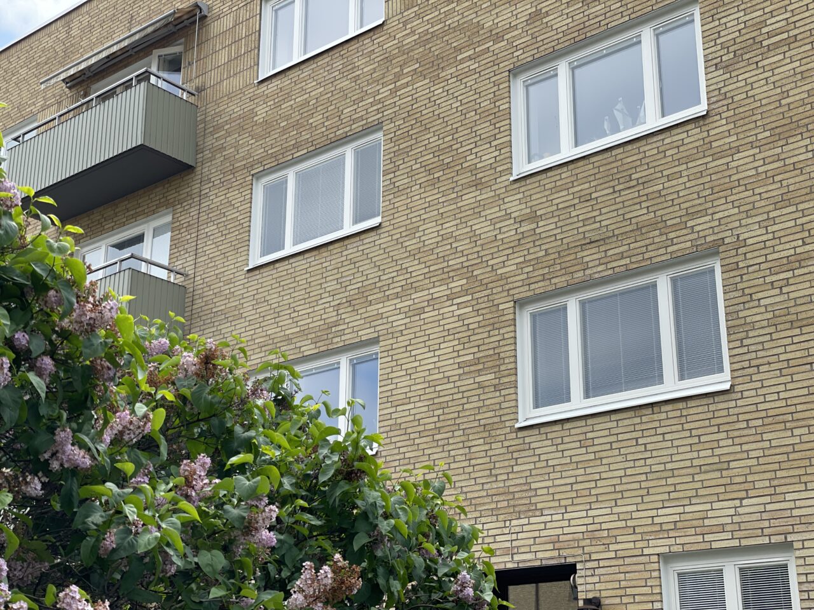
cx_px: 407
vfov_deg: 28.0
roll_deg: -0.2
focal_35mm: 52
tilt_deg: +20.1
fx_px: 1223
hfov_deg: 36.8
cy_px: 305
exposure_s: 1/666
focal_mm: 6
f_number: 2
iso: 25
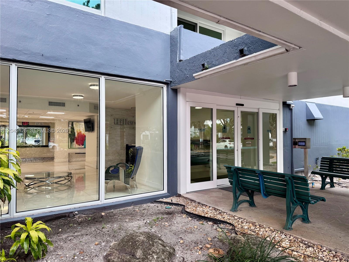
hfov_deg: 71.6
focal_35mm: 24
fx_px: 242
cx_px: 174
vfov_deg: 56.8
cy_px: 131
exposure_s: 1/120
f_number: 1.78
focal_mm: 6.76
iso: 80
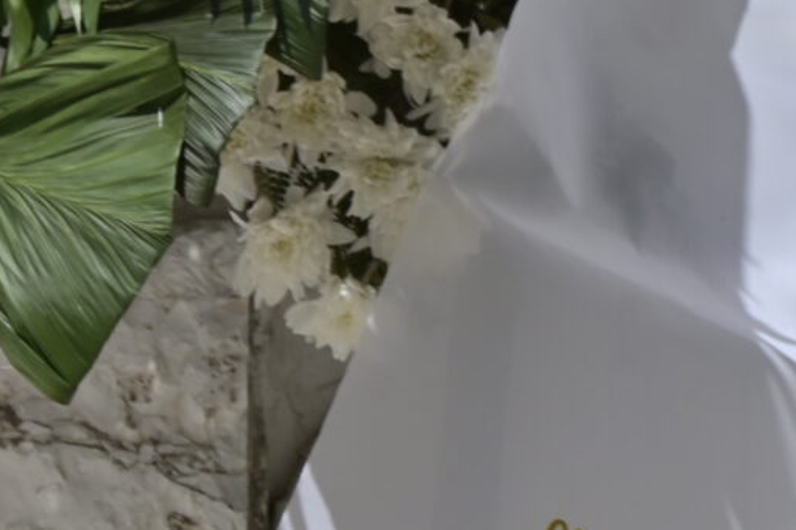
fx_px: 11623
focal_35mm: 526
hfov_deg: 3.9
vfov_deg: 2.6
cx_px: -489
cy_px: 1154
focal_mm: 105
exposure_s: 1/250
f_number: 10
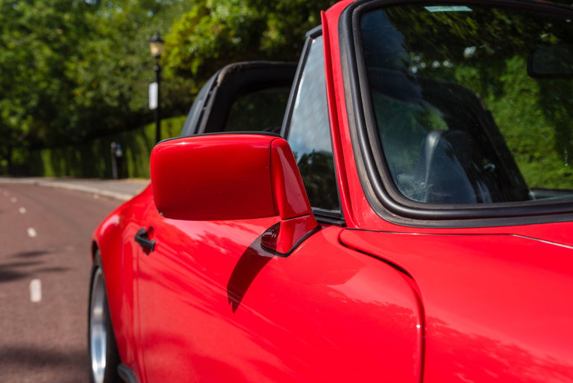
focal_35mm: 35
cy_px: 192
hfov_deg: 54.4
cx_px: 286
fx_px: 557
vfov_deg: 37.9
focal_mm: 35
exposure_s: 1/80
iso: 100
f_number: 5.6
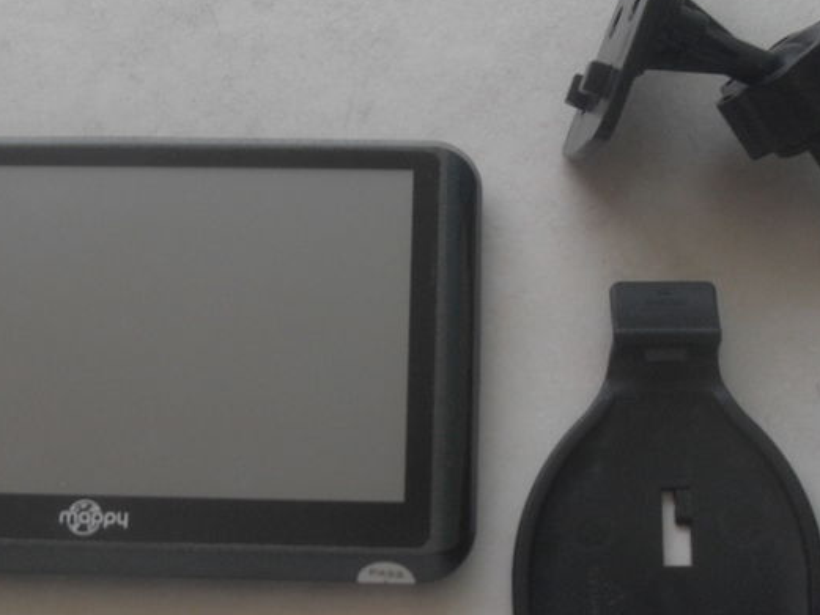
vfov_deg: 20.7
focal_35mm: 71
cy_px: 377
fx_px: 1682
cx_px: 491
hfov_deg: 27.3
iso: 80
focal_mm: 6.3
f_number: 2.8
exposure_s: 1/250
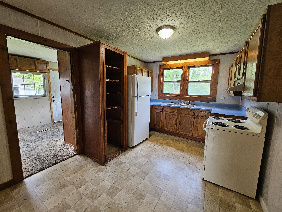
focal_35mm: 13
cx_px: 141
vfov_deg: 89.9
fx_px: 106
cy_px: 106
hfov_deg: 106.2
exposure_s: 1/60
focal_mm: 2.2
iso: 200
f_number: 2.2
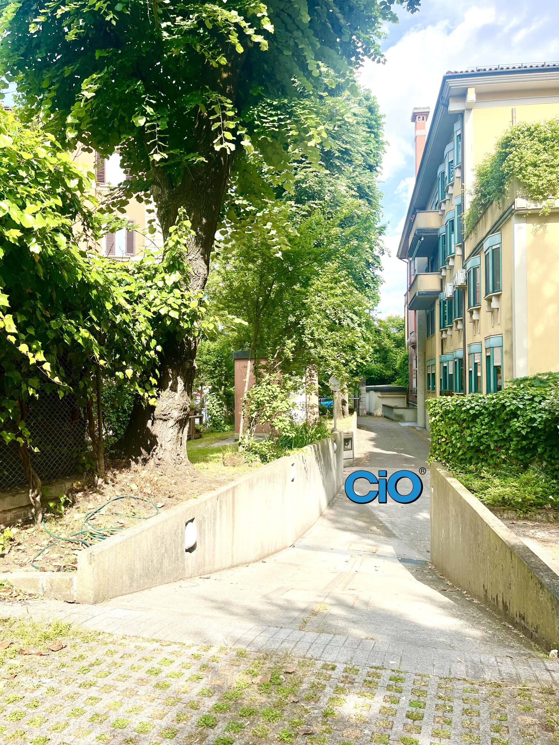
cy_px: 372
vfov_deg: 67.3
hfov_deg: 53.1
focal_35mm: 26
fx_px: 560
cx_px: 280
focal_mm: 5.1
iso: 50
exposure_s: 1/1477
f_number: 1.6
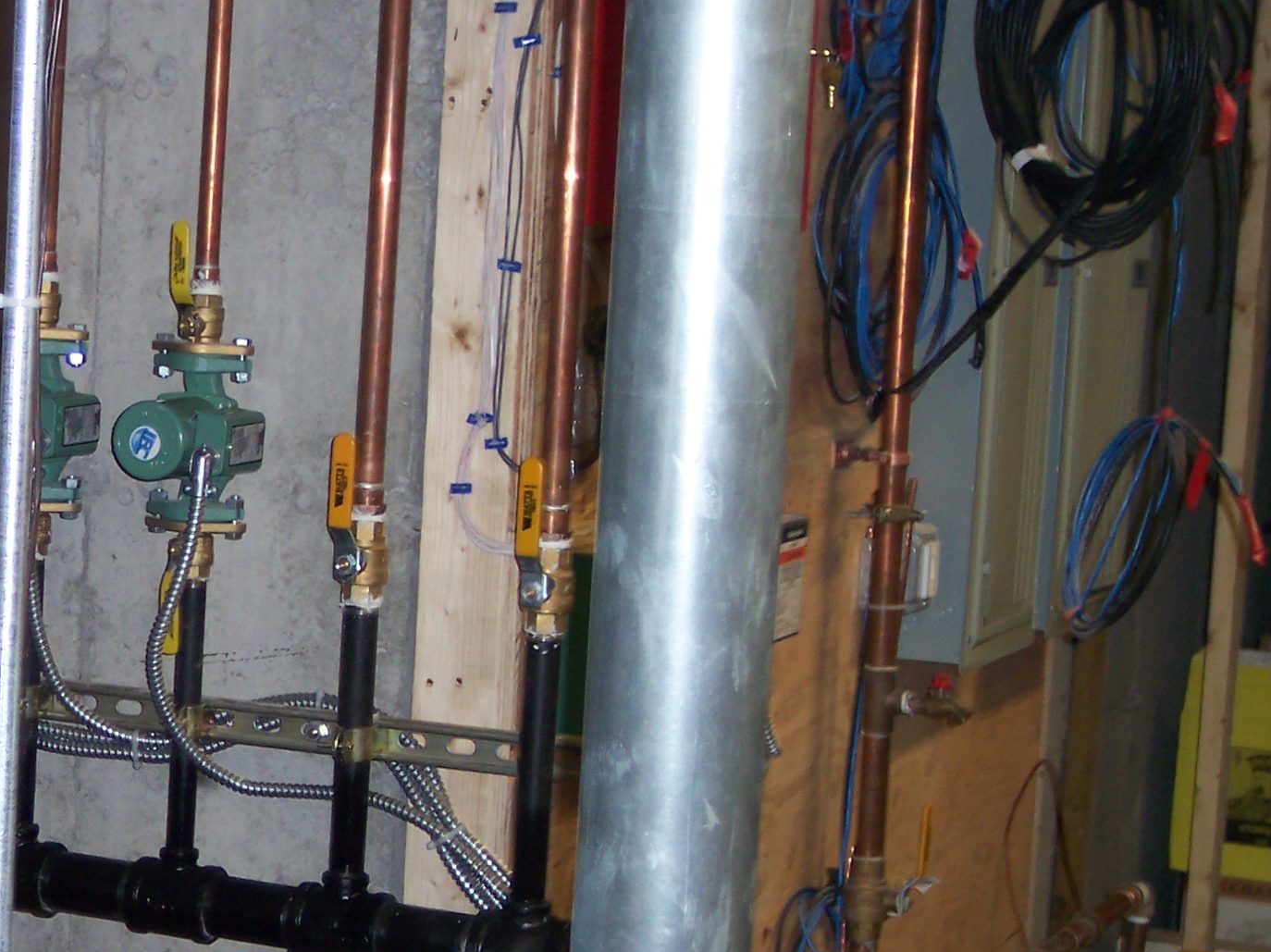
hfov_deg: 20.2
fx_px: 3486
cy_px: 590
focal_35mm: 95
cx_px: 117
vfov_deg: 15.5
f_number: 3.4
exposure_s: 1/30
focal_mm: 10.7
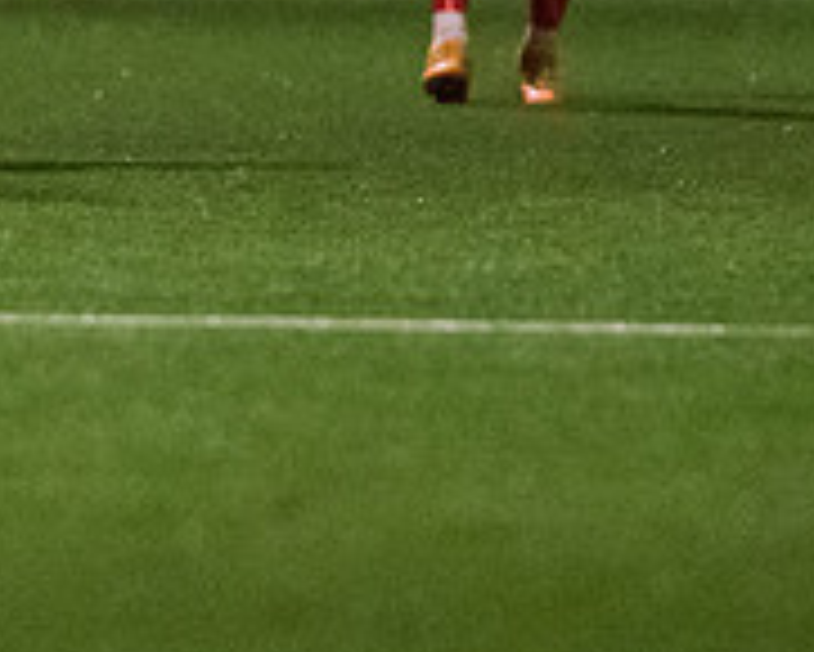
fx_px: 37988
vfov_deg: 1.0
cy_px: -52
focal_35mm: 1576
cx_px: -516
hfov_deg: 1.2
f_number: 2.8
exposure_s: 1/1000
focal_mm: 270
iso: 8000
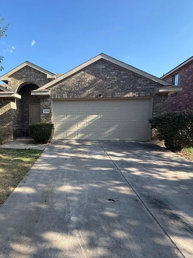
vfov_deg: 81.6
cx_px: 56
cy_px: 139
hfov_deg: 63.3
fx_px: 149
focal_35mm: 20
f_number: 2.2
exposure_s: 1/475
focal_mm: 2.22
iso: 50
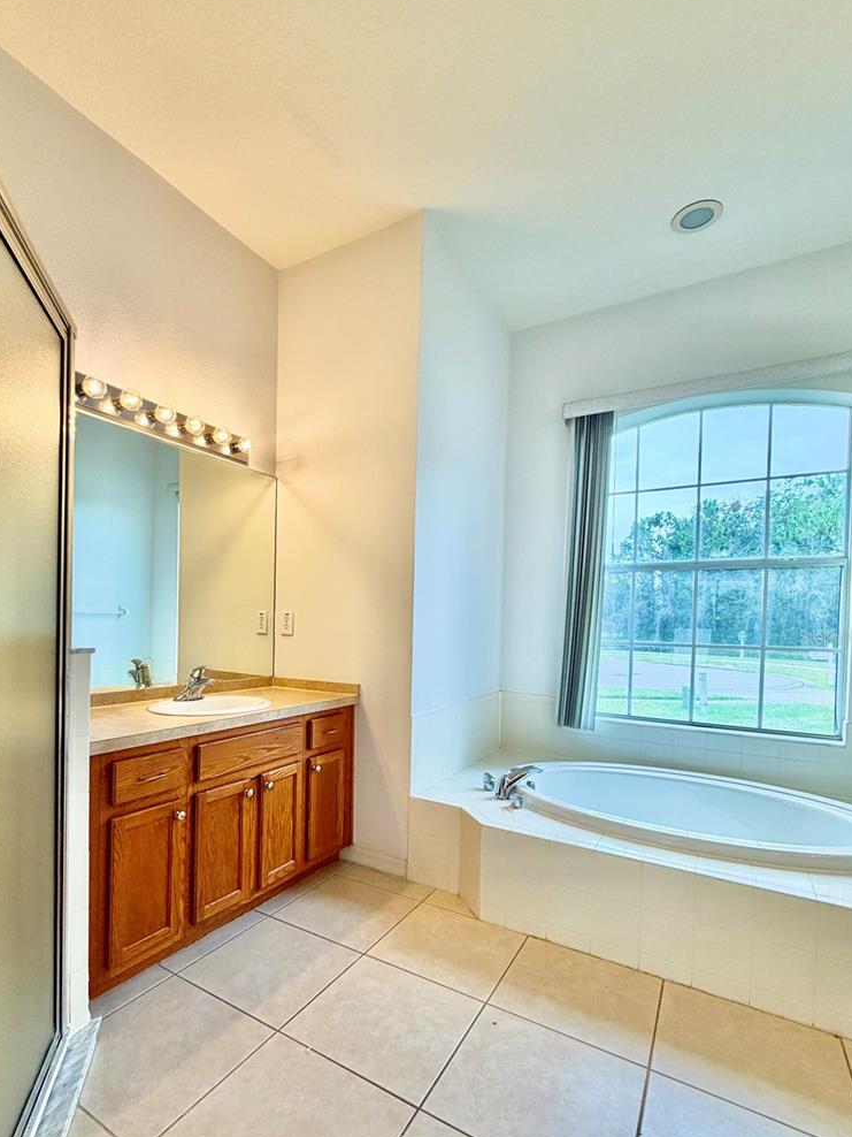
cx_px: 363
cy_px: 636
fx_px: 558
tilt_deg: -0.6
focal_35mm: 17
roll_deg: -1.0
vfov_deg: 90.6
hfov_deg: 74.3
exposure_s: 1/120
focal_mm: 2.22
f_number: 2.2
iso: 80
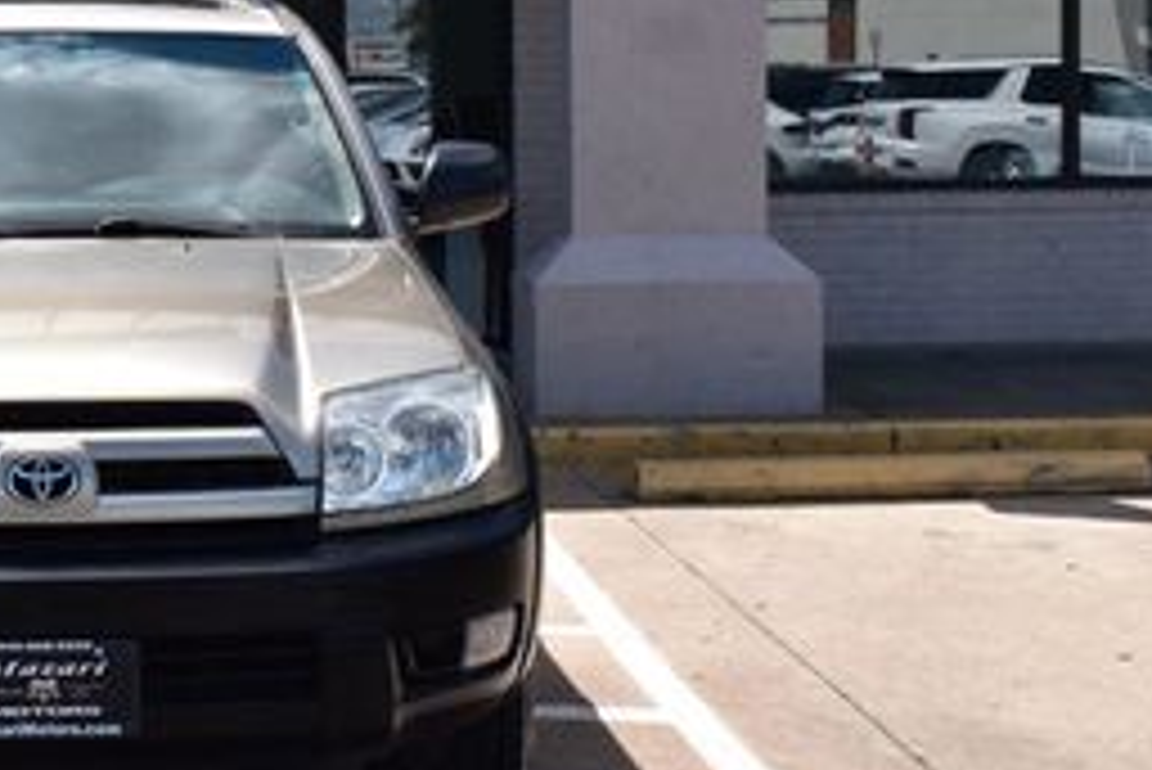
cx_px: 238
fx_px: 2761
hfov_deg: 23.2
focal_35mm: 86
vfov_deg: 15.8
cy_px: 185
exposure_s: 1/500
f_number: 11
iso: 360
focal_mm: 23
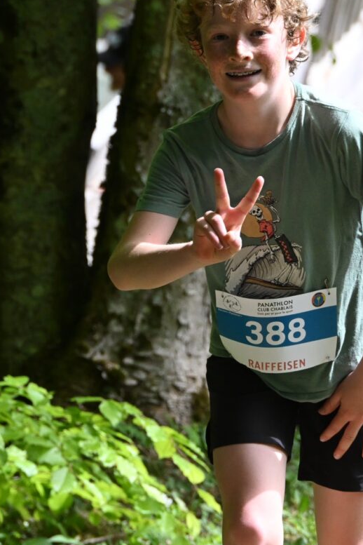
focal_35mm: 445
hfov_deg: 3.1
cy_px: 252
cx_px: 241
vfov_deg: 4.6
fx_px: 6730
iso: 2200
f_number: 8
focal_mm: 200
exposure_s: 1/1000
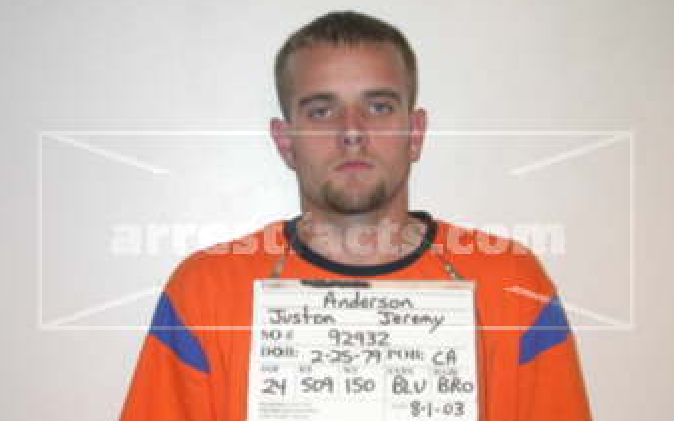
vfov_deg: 19.4
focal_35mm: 67
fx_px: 1231
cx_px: 337
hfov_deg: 30.6
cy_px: 231
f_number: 3.1
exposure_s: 1/60.3
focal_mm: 12.9
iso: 100
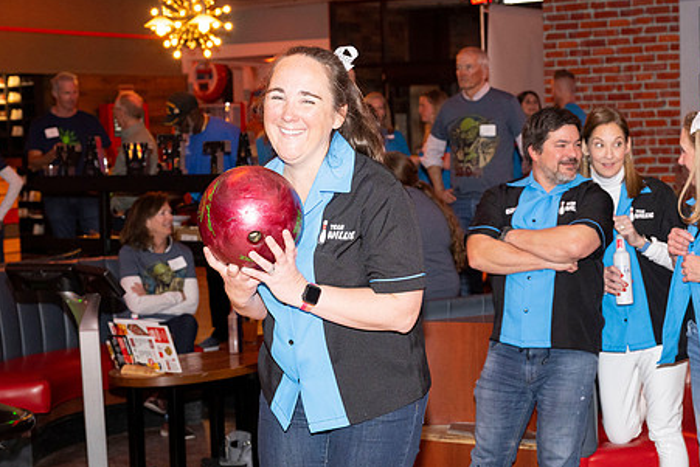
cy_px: 268
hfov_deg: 27.9
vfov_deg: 18.9
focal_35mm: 72
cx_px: 447
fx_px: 1400
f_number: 5.6
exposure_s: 1/100
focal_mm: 56
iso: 2000
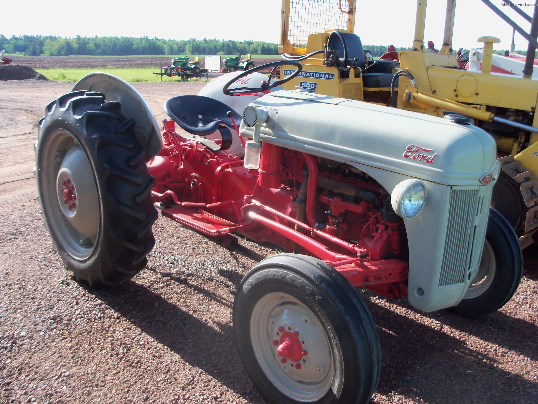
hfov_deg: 52.6
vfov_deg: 40.7
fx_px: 544
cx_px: 269
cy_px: 202
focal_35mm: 35
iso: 80
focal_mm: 6.3
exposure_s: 1/320
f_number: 3
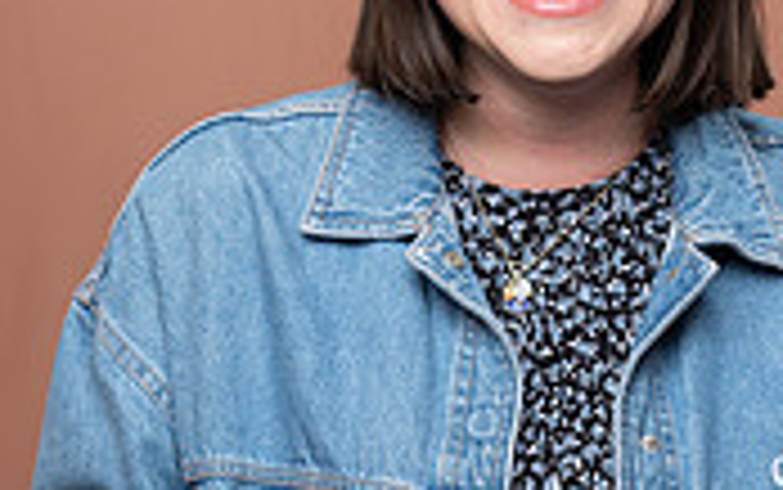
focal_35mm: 140
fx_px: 2989
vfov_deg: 9.4
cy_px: 297
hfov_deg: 14.9
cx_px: 558
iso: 320
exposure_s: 1/160
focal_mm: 53
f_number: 4
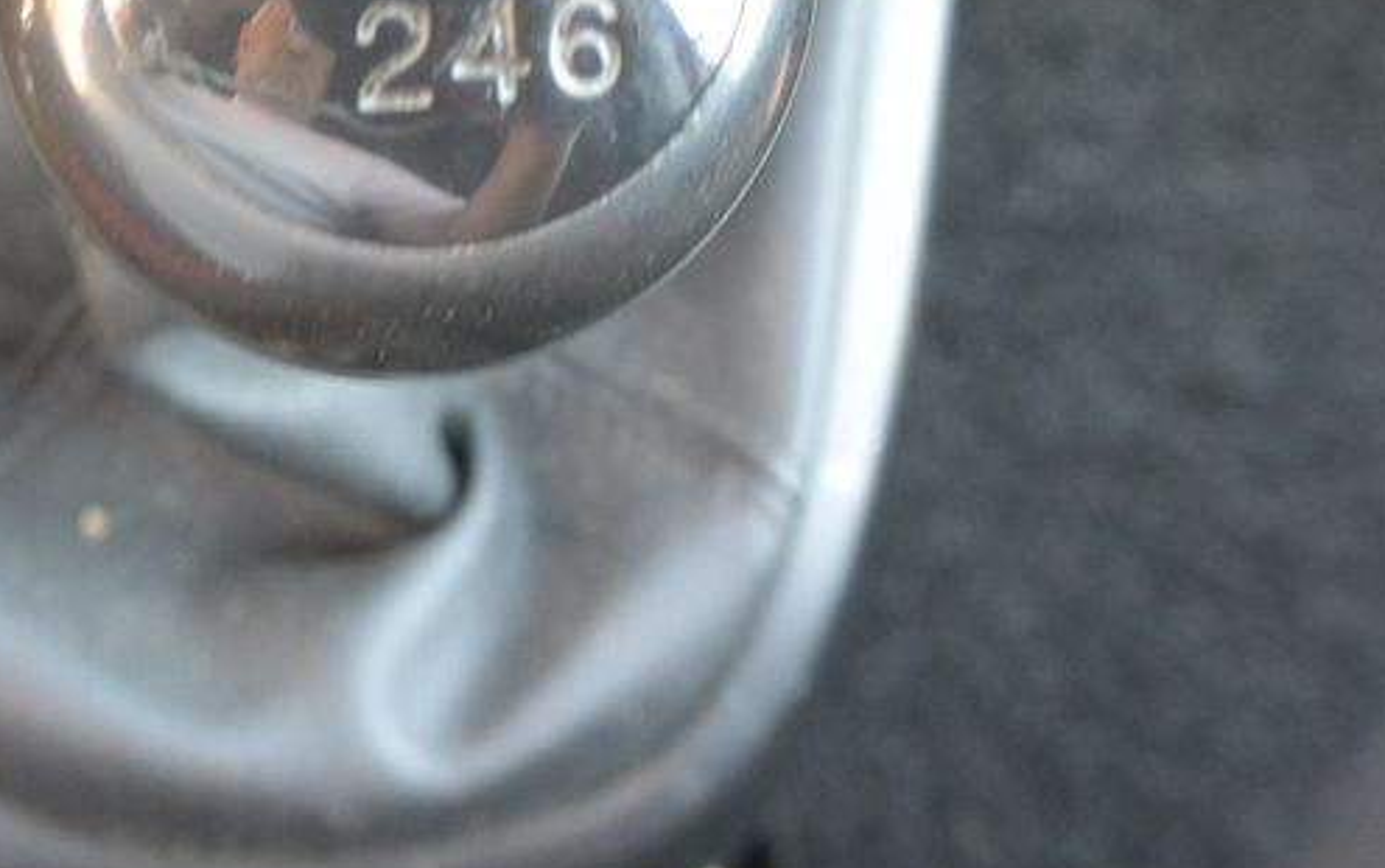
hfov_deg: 34.1
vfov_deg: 21.2
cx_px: 417
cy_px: -21
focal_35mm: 59
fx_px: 2228
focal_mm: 10.7
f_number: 3.5
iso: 800
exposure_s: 1/40
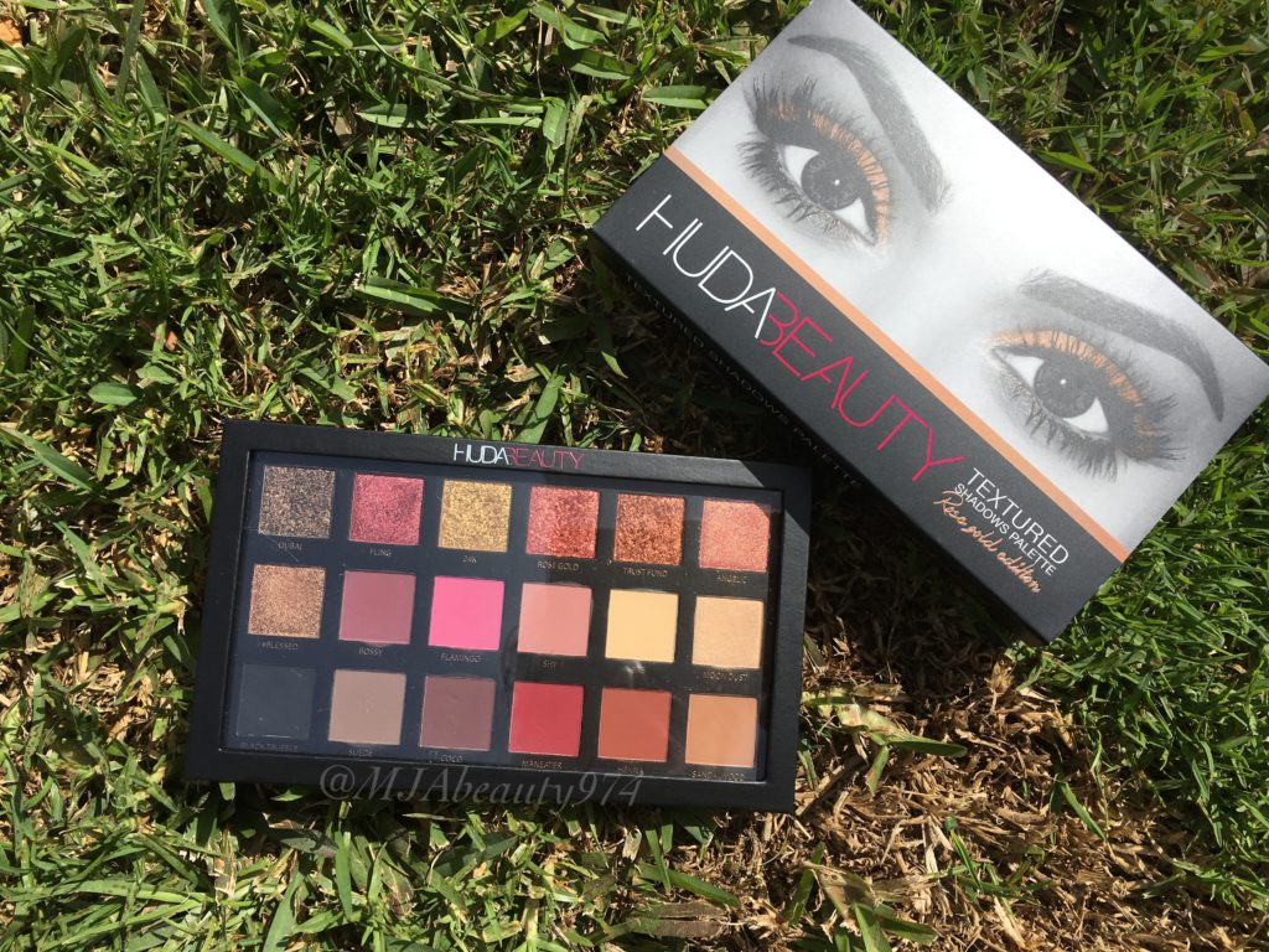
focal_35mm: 29
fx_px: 1063
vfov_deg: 48.2
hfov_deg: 61.7
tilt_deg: -81.1
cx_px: 634
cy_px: 476
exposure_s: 1/2404
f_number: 2.2
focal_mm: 4.15
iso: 25
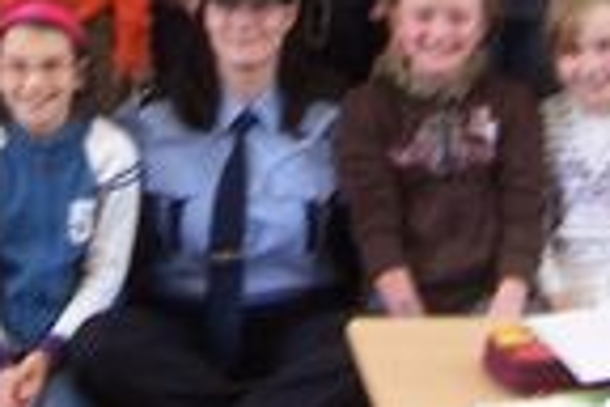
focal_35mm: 130
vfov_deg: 10.3
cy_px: -167
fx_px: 2203
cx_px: 140
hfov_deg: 15.7
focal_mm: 6
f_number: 3
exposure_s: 1/20
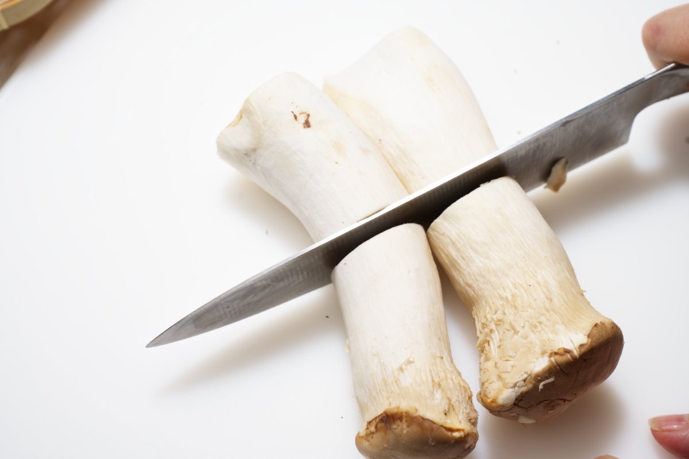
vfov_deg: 19.4
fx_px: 1339
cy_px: 230
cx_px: 344
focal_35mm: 70
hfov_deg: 28.9
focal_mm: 70
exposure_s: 1/100
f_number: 8
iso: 100
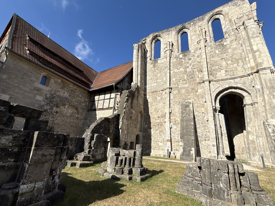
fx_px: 119
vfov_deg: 81.7
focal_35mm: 15
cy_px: 108
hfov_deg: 98.2
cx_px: 139
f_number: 2.2
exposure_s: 1/2092
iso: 50
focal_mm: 2.22
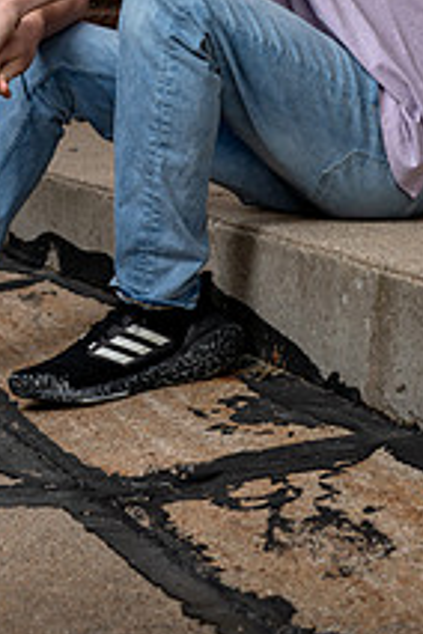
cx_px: 119
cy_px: 36
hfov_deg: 10.8
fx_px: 2238
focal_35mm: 127
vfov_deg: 15.9
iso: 100
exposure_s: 1/160
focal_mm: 60
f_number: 6.3
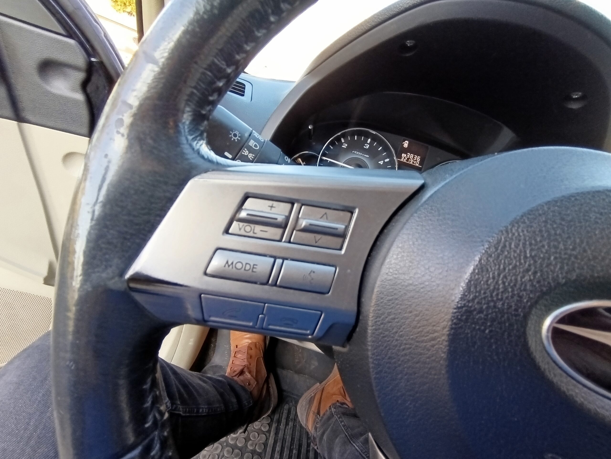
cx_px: 306
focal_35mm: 16
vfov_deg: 78.1
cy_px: 230
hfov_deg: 94.5
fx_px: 282
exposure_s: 1/99.9
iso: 250
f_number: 2.2
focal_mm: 1.65
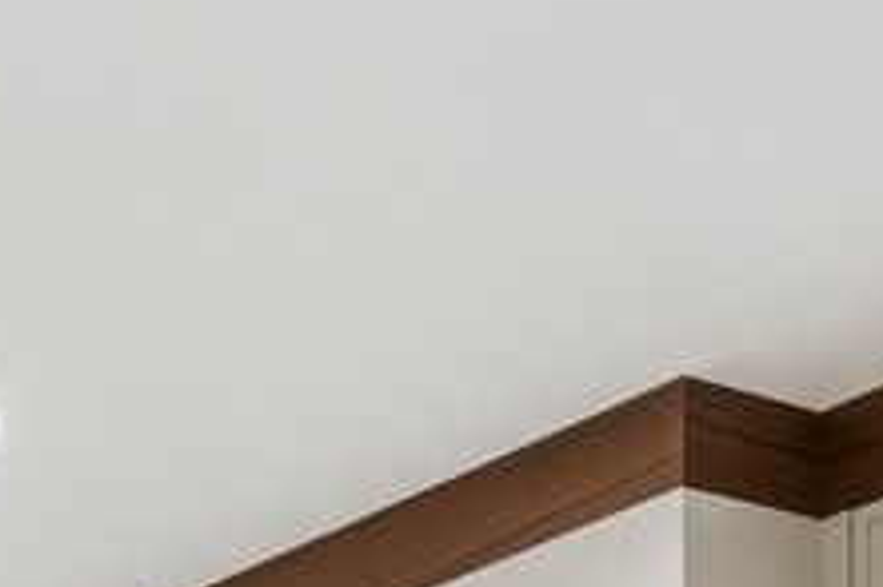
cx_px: -376
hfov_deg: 12.4
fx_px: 3897
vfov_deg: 7.3
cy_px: 1937
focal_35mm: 159
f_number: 8
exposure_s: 1/40
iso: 320
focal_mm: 22
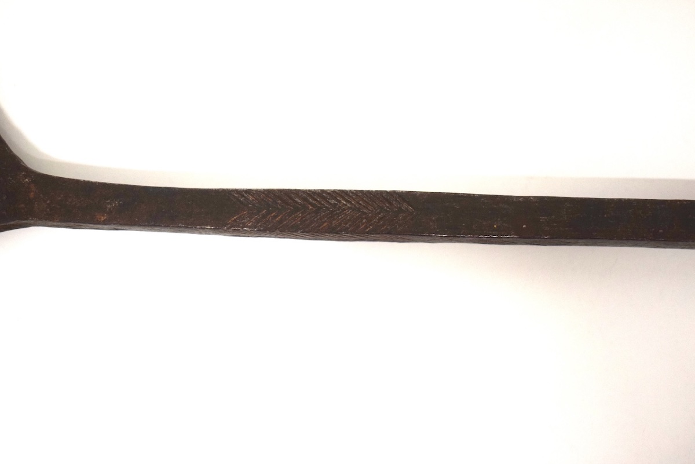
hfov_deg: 38.9
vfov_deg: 26.5
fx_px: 985
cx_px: 348
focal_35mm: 51
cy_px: 232
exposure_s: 1/125
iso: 1250
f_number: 4.5
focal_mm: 34
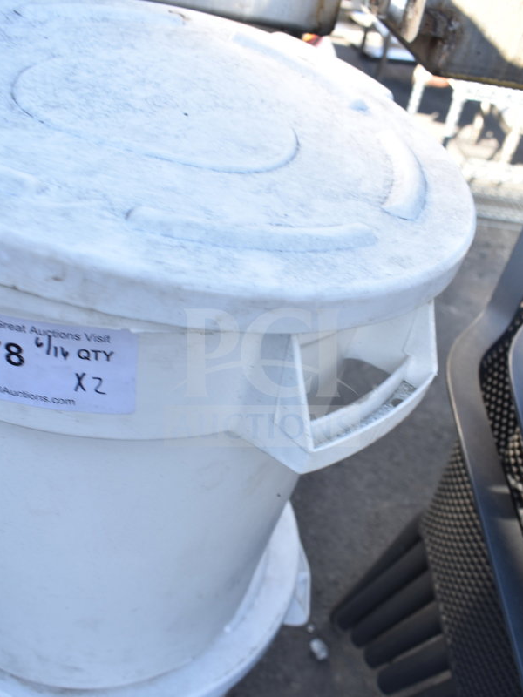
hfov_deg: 42.9
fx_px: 665
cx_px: 262
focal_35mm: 33
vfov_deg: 55.3
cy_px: 378
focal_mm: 20
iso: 200
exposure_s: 1/100
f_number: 5
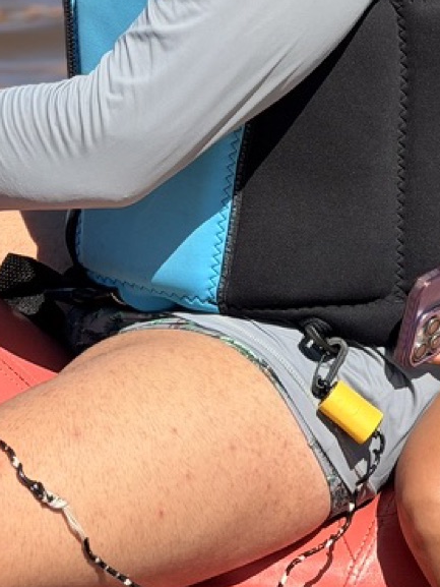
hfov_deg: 11.1
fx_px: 2253
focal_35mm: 133
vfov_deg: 14.3
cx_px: 423
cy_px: -144
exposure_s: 1/4587
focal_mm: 6.76
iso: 64
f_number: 1.78
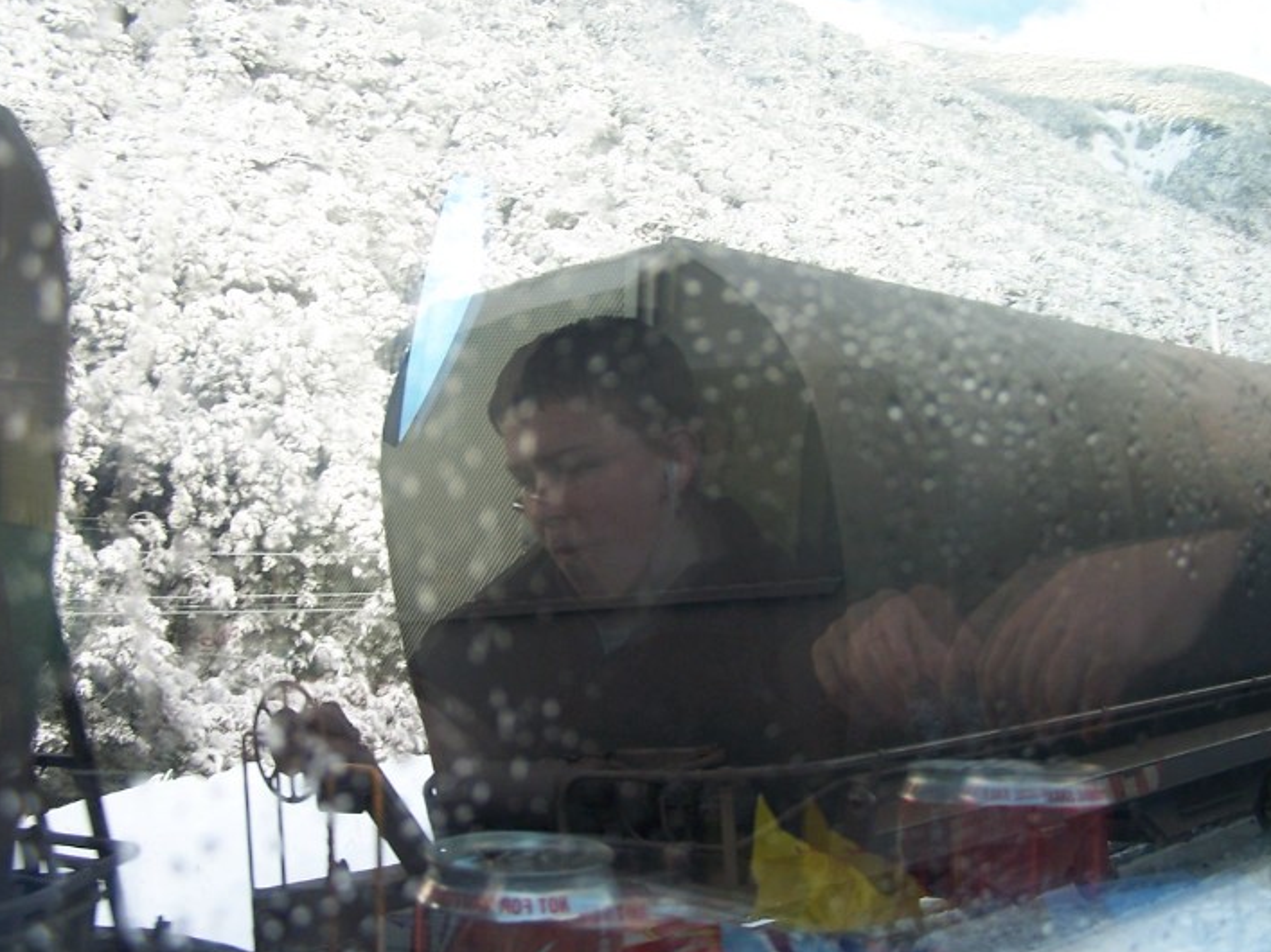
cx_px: 674
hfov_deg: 43.8
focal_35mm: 43
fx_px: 1579
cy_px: 474
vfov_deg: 33.6
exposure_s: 1/90
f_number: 2.8
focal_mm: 6.3
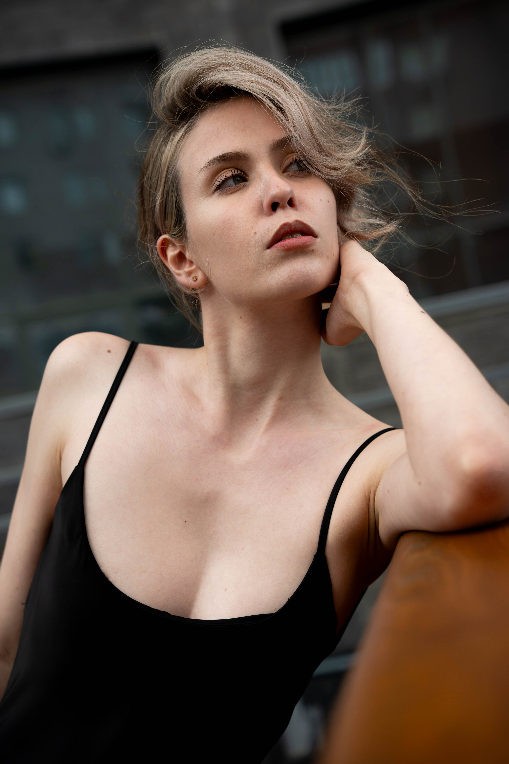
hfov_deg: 20.6
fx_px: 1400
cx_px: 254
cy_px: 382
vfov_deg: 30.5
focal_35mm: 66
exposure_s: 1/640
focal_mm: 66
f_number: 4.5
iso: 1600
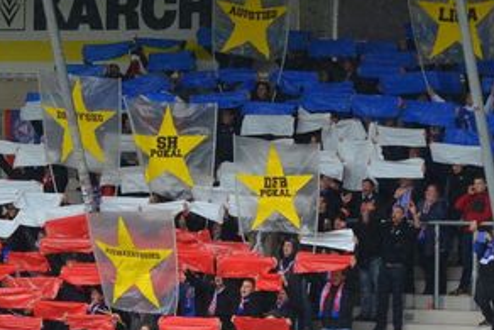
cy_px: 213
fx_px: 4022
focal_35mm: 293
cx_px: 198
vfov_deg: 4.7
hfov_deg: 7.0
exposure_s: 1/1250
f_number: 5
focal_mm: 100
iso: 1250
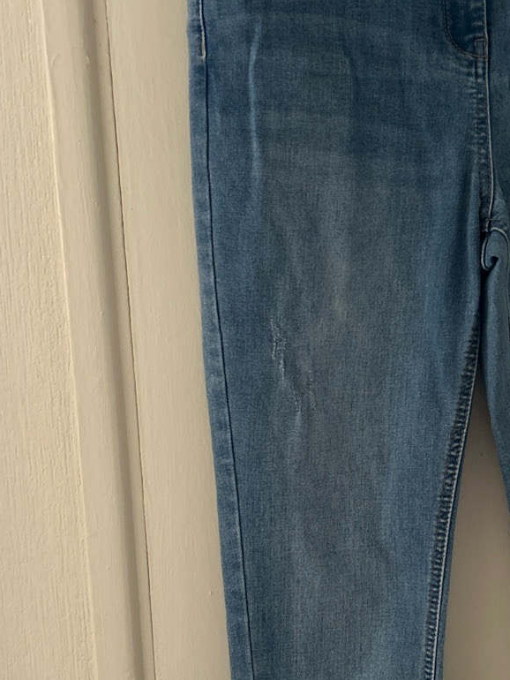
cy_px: 423
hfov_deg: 26.8
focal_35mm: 54
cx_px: 352
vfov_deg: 35.3
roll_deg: +2.5
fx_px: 1060
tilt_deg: -7.8
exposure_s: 1/35
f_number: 1.5
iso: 640
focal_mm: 5.7
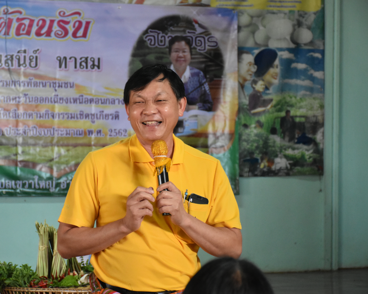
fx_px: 1296
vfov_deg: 13.0
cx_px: 159
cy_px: 147
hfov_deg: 16.2
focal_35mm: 119
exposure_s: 1/60
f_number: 5
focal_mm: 70
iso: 3600
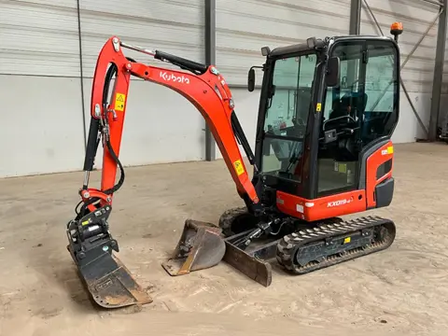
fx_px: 375
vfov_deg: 48.2
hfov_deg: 61.7
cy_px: 168
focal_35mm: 29
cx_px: 224
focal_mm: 3
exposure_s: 1/60
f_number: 1.8
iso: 100
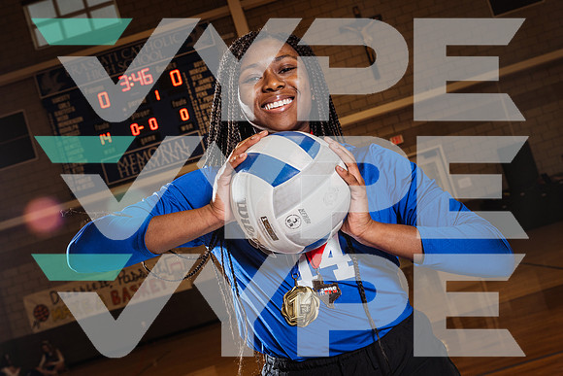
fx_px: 778
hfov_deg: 39.8
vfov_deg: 27.2
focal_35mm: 50
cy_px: 191
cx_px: 280
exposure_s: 1/125
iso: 400
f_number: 8
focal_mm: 44
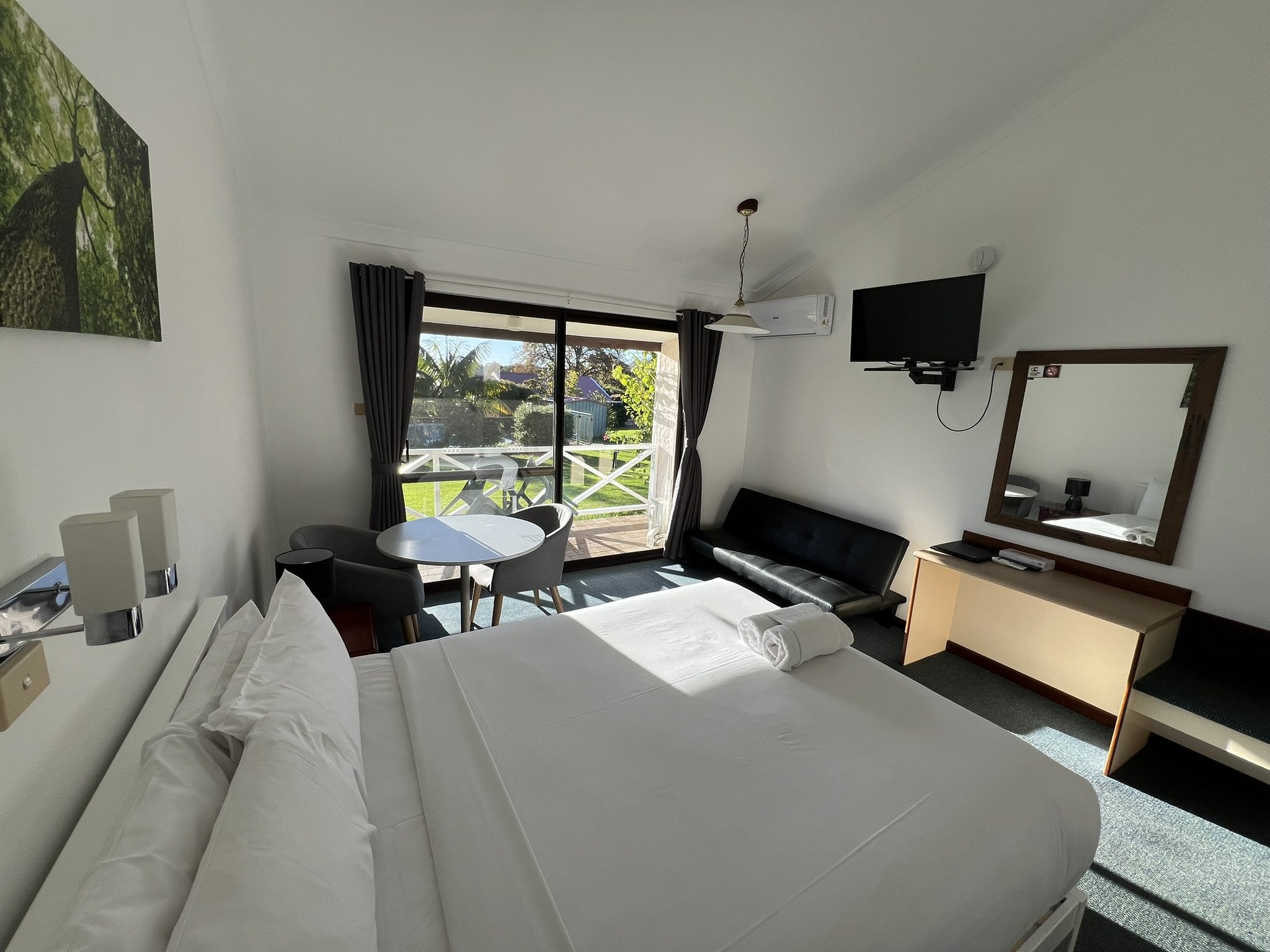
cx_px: 635
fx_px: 477
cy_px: 476
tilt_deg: -10.4
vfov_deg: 89.9
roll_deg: -2.1
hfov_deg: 106.2
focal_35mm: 13
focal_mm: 1.57
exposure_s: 1/355
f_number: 1.8
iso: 32
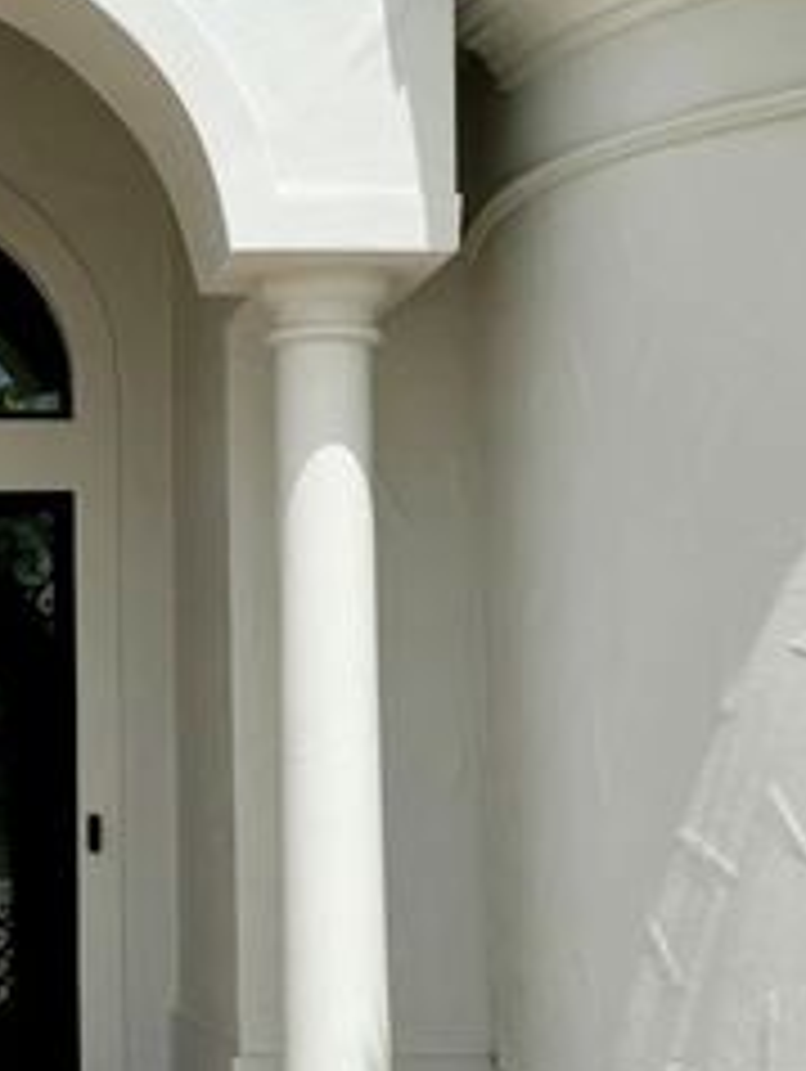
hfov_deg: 16.7
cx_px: -54
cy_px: 493
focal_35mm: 86
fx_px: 2665
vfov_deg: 22.7
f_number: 1.78
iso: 80
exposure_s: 1/7937
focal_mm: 6.76
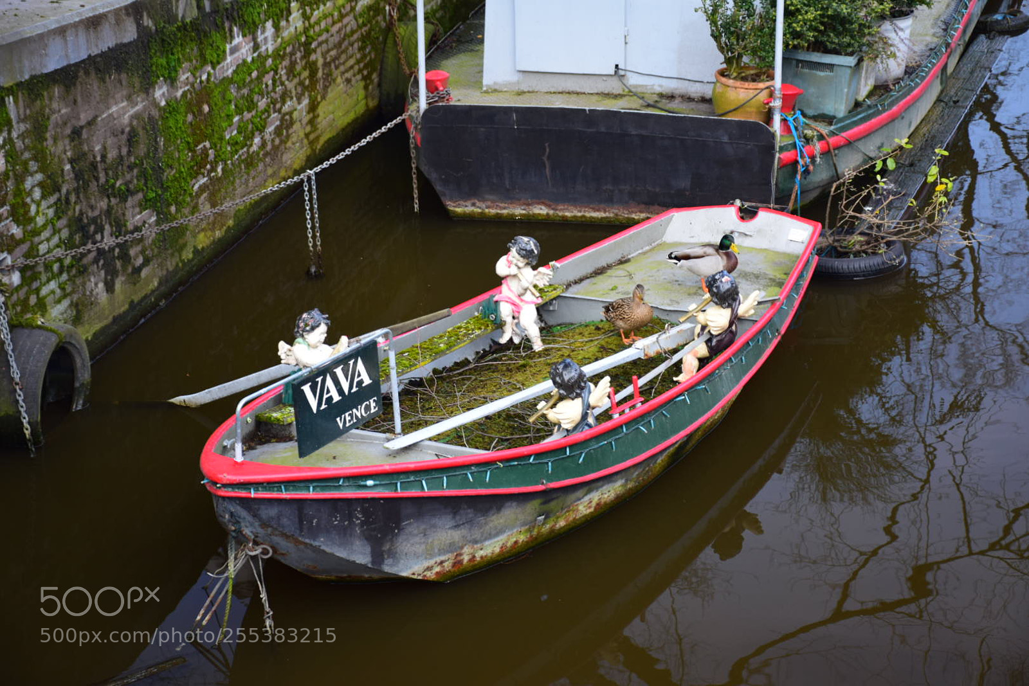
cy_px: 343
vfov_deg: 15.2
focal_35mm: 90
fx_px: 2573
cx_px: 514
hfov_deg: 22.6
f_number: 5
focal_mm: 60
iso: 400
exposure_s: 1/100
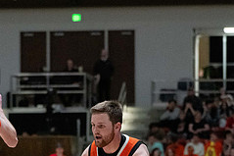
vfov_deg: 6.1
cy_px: 189
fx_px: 1442
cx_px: 77
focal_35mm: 222
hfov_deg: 9.3
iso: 10000
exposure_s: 1/800
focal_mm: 78
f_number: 2.8
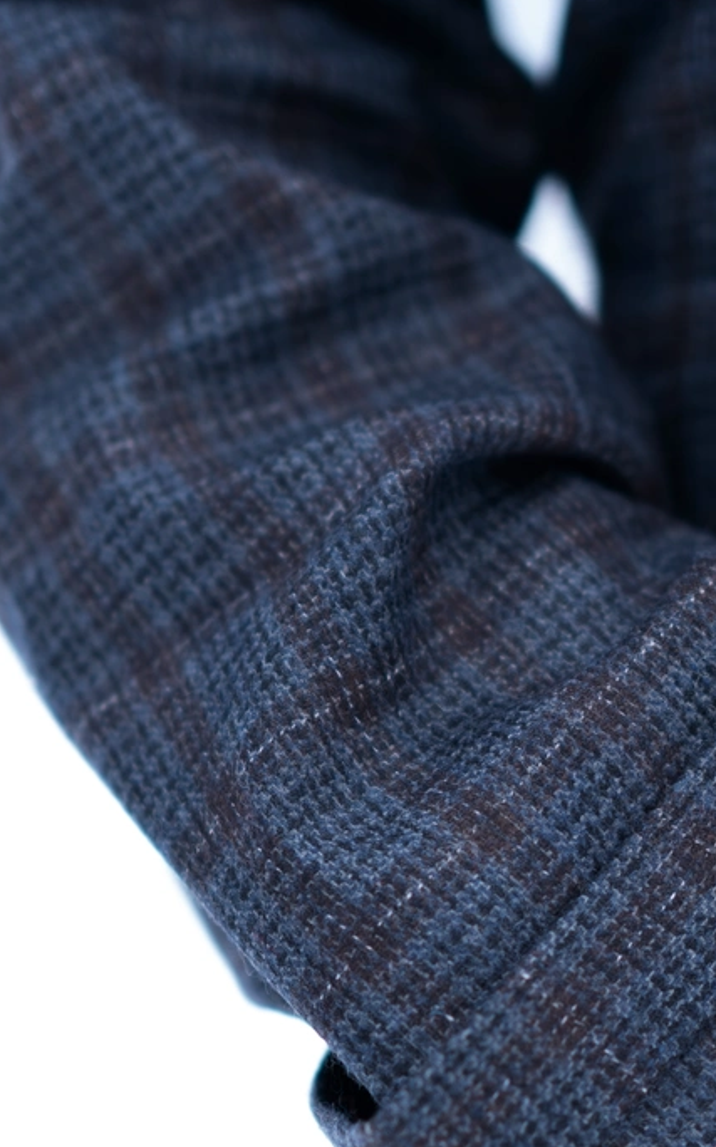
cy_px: 936
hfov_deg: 6.3
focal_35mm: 209
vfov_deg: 10.0
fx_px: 6531
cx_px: 719
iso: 50
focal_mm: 85
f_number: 1.4
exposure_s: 1/400
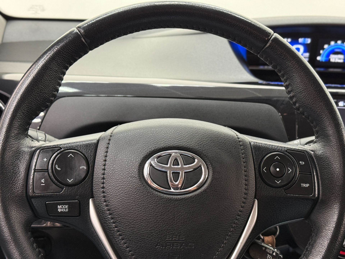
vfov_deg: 30.3
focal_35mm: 48
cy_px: 130
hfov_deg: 39.7
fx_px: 478
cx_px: 172
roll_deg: -3.4
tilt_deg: -17.1
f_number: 1.78
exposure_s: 1/40
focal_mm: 6.76
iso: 320
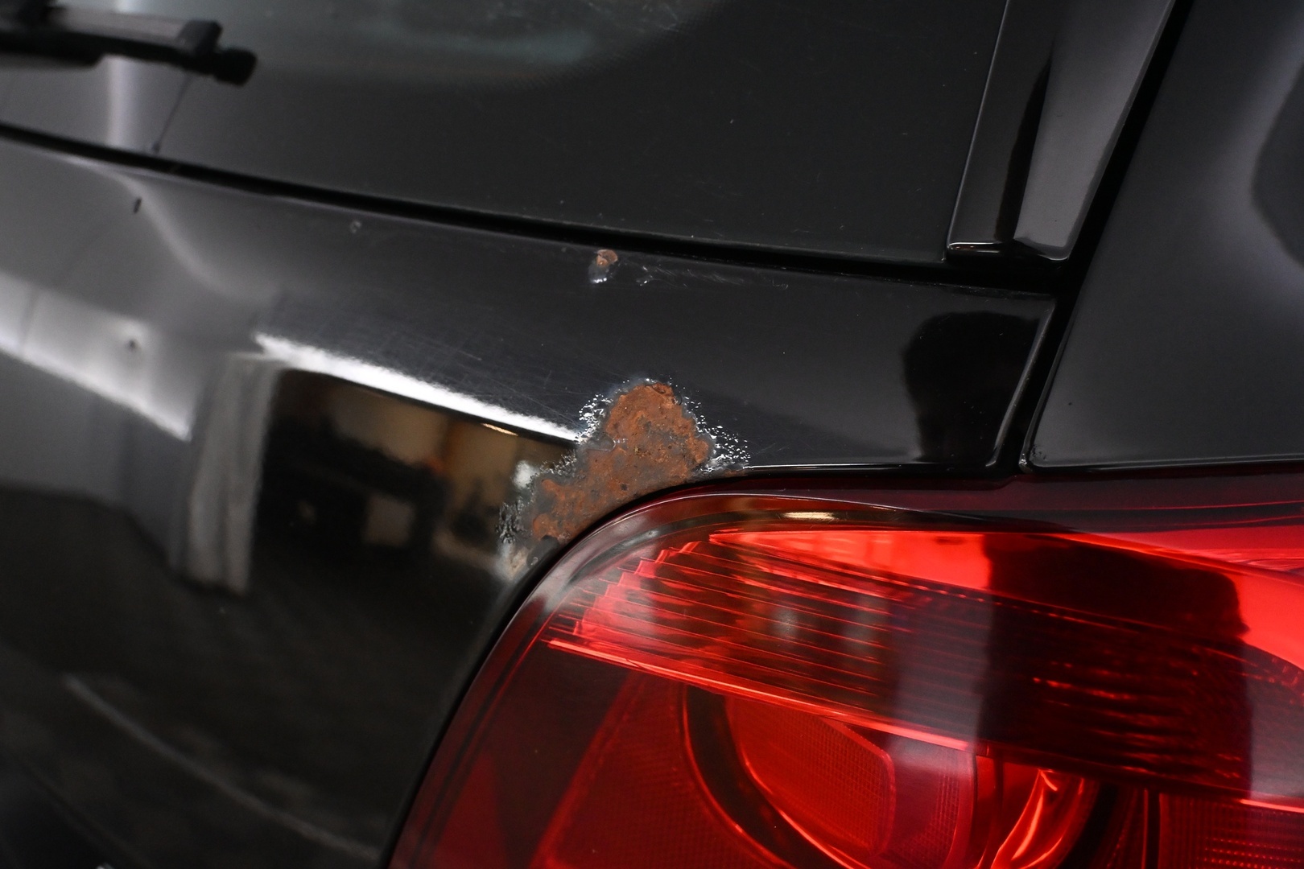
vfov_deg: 40.0
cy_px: 434
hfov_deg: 57.2
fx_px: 1195
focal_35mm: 33
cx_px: 652
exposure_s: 1/125
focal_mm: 22
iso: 3200
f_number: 4
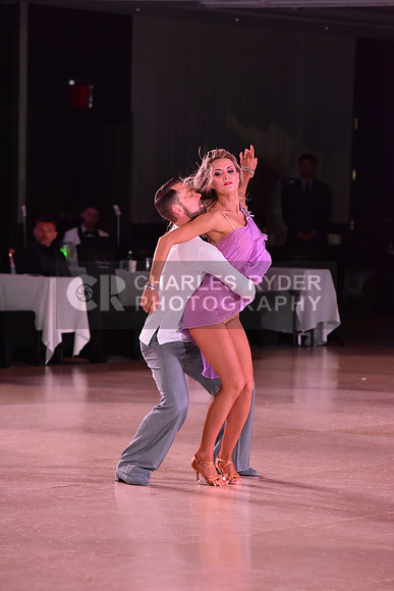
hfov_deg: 6.9
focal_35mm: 200
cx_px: 197
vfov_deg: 10.3
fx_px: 3281
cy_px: 296
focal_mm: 200
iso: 2500
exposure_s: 1/320
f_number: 5.6
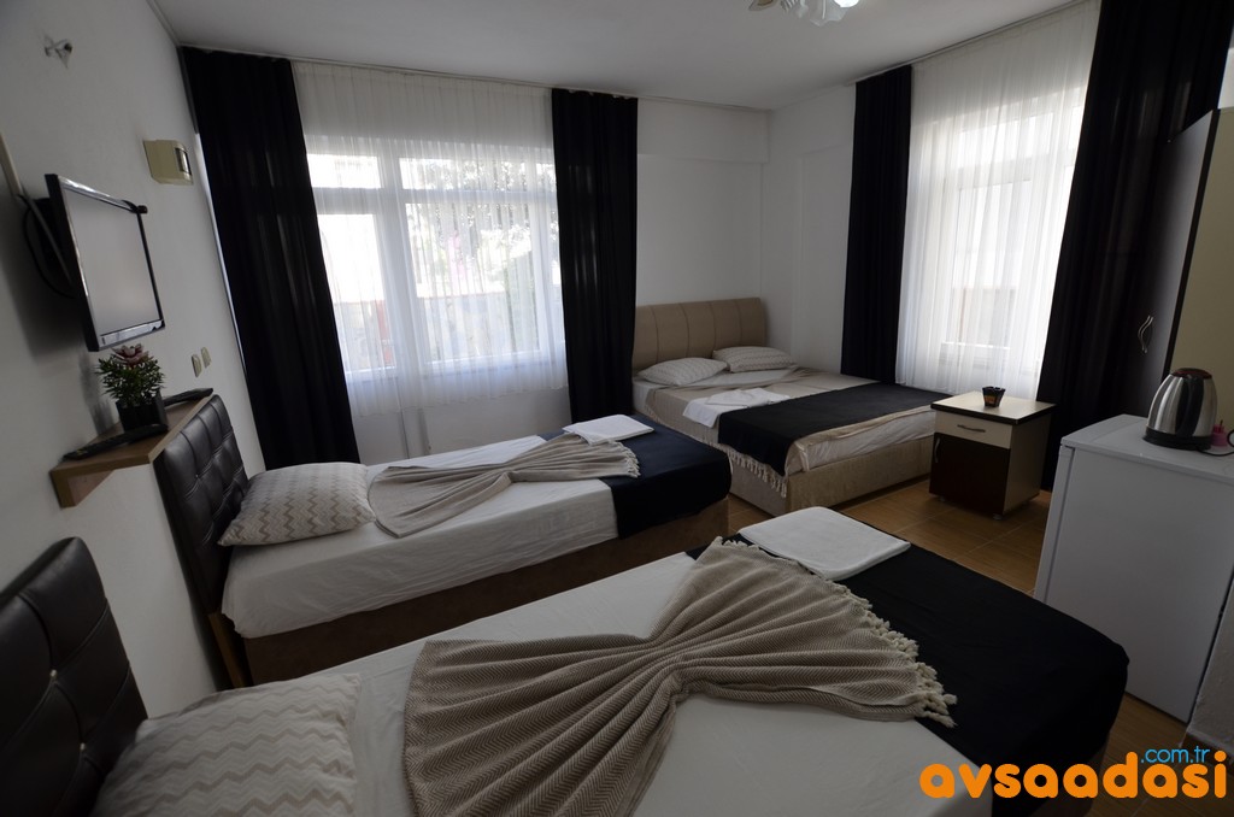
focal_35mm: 15
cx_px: 617
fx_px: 513
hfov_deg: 100.5
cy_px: 408
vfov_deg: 77.1
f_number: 5.6
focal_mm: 10
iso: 400
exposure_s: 1/125
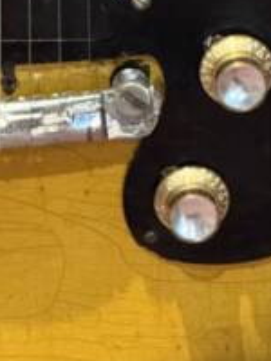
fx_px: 5021
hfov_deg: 3.1
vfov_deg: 4.1
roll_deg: -0.2
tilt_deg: -37.4
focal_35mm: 481
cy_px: -199
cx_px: 16
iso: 1000
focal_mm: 15.66
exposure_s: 1/30
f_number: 2.8
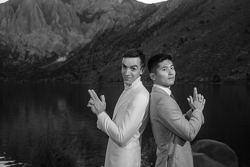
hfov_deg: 48.5
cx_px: 124
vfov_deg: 33.4
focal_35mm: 40
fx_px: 278
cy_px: 83
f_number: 5
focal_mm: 47.3
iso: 400
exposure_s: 1/125
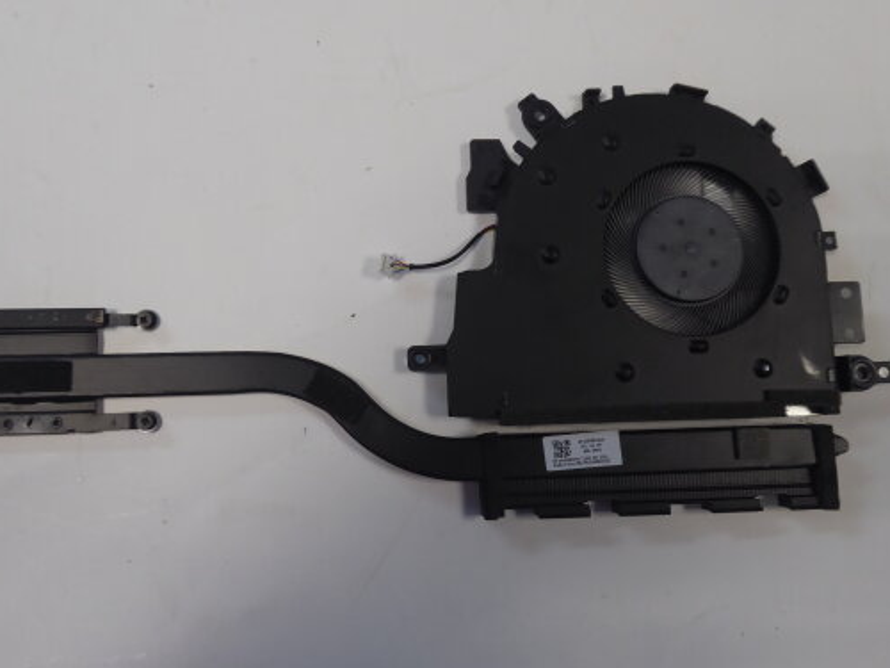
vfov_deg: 46.8
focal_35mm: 30
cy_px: 344
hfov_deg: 59.7
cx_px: 381
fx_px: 771
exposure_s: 1/60
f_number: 3.3
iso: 200
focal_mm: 4.3
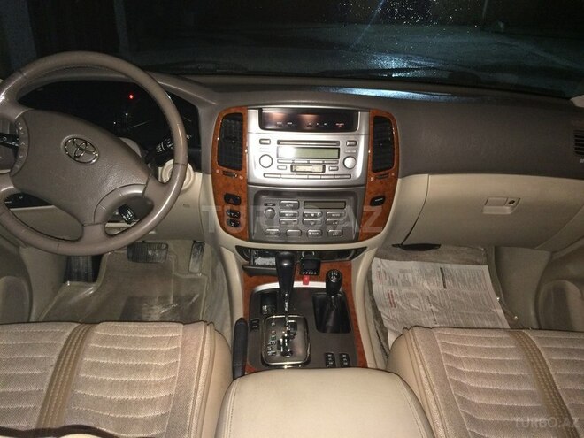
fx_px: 489
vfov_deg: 48.2
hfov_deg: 61.7
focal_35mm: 29
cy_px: 219
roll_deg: -2.2
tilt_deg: -30.5
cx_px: 292
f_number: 2.2
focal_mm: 4.15
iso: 200
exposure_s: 1/17
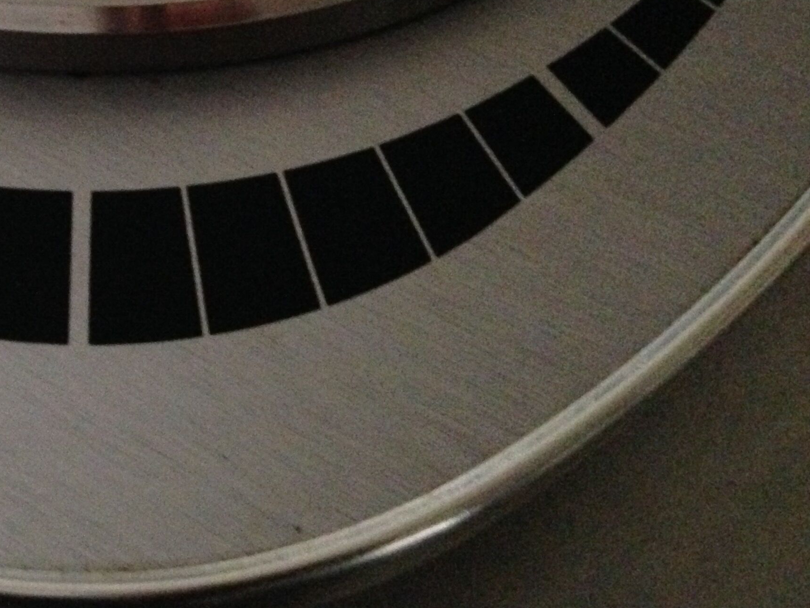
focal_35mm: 63
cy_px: 135
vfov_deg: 23.0
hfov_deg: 29.2
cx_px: 44
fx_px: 1474
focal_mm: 4.12
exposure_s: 1/15
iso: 800
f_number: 2.4
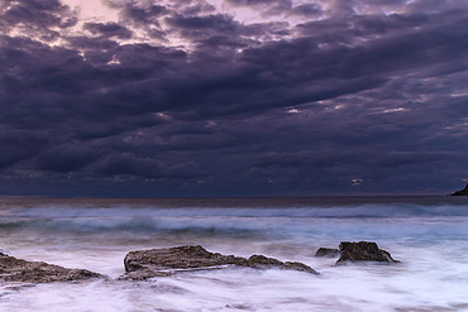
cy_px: 233
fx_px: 494
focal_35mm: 38
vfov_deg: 34.4
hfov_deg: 48.5
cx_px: 110
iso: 125
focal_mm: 24
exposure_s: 2.5
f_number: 8
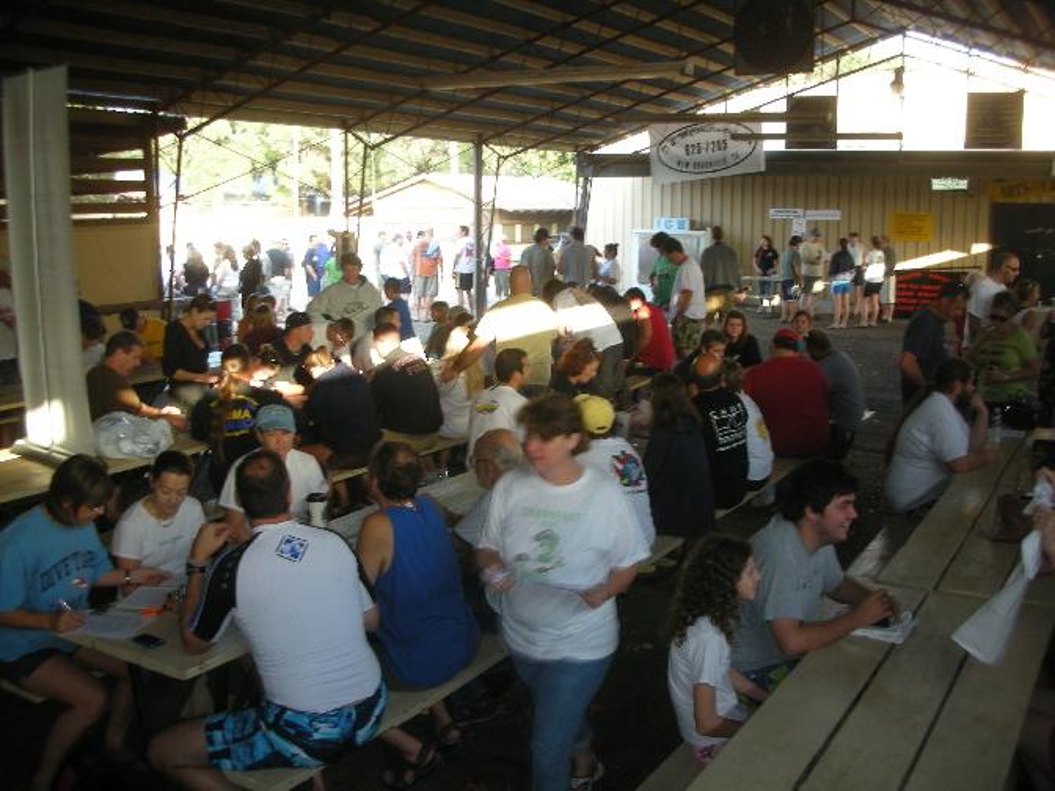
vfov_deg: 40.7
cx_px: 528
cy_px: 396
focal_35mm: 35
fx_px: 1067
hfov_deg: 52.6
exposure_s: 1/30
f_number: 2.8
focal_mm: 5.8
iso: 55
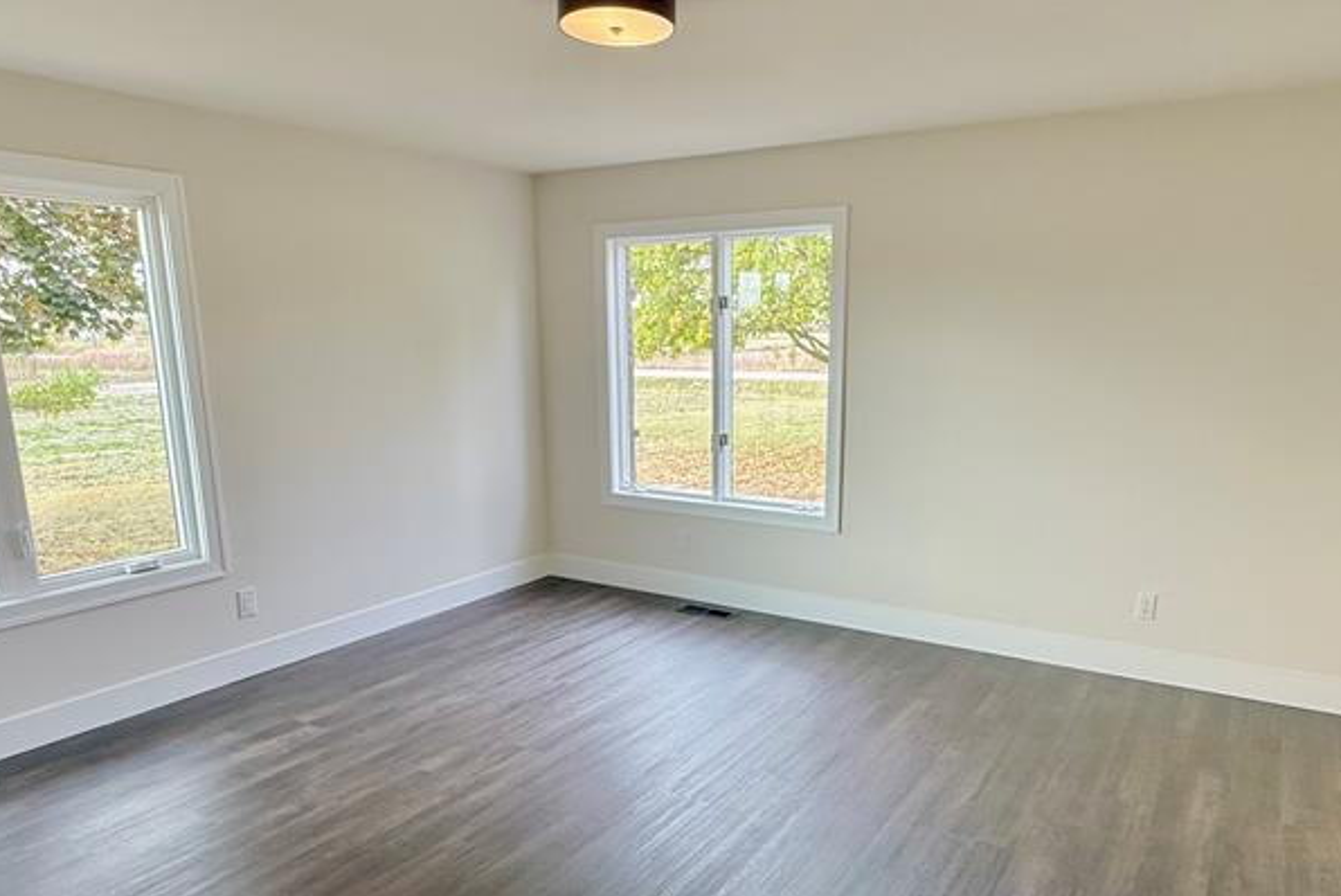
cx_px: 709
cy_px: 538
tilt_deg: -12.9
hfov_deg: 71.4
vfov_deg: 51.0
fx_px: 932
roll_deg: -0.1
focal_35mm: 25
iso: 100
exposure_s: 1/99
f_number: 2.2
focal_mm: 2.22
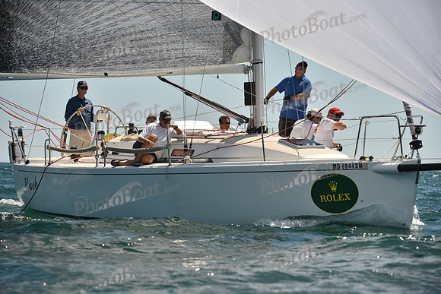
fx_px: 2450
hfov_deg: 10.3
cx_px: 220
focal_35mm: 200
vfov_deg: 6.9
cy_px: 147
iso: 250
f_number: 5
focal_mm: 200
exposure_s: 1/2500
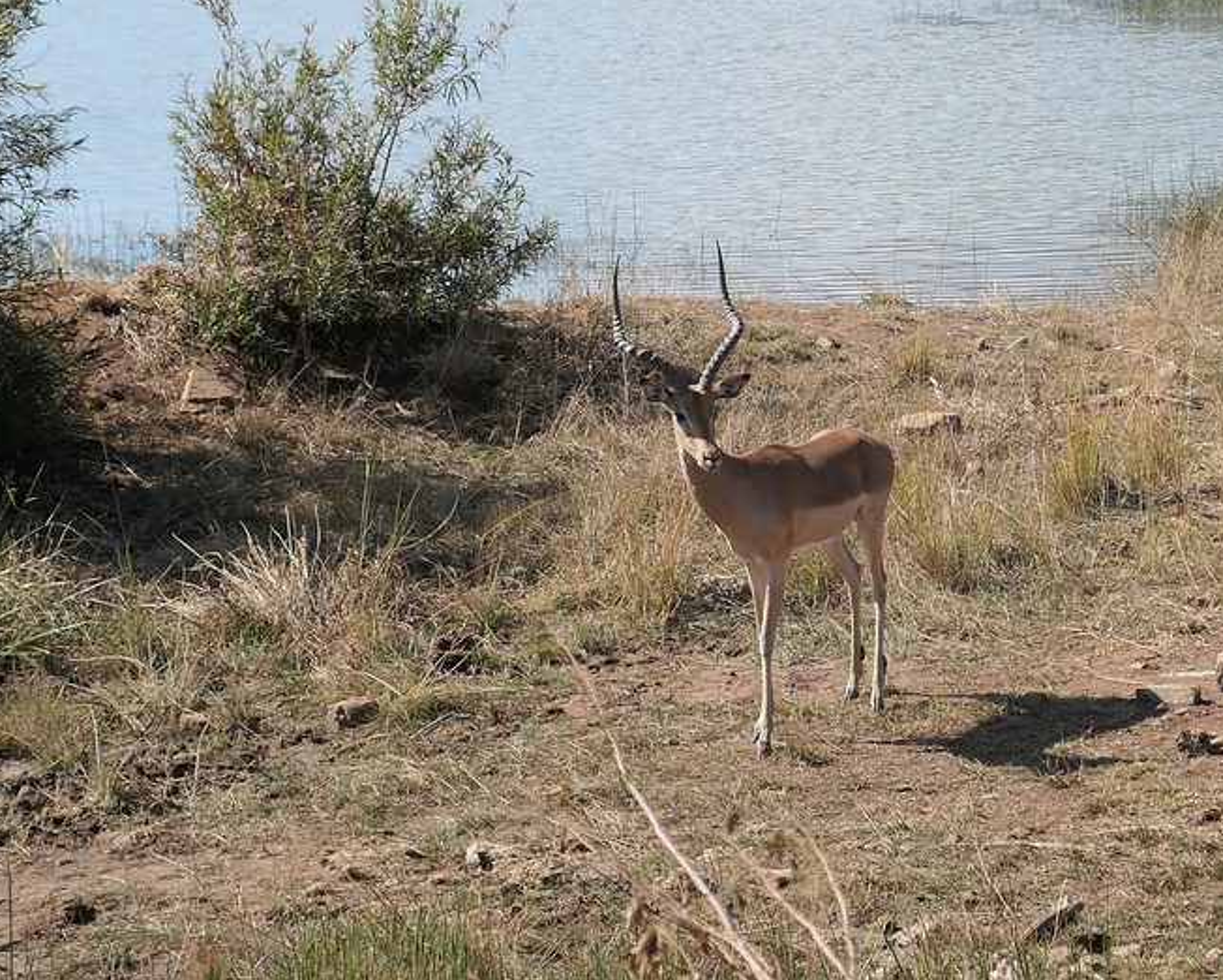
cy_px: 489
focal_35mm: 164
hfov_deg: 11.8
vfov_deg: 9.4
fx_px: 5938
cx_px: 730
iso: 125
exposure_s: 1/1300
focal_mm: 26.4
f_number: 2.8
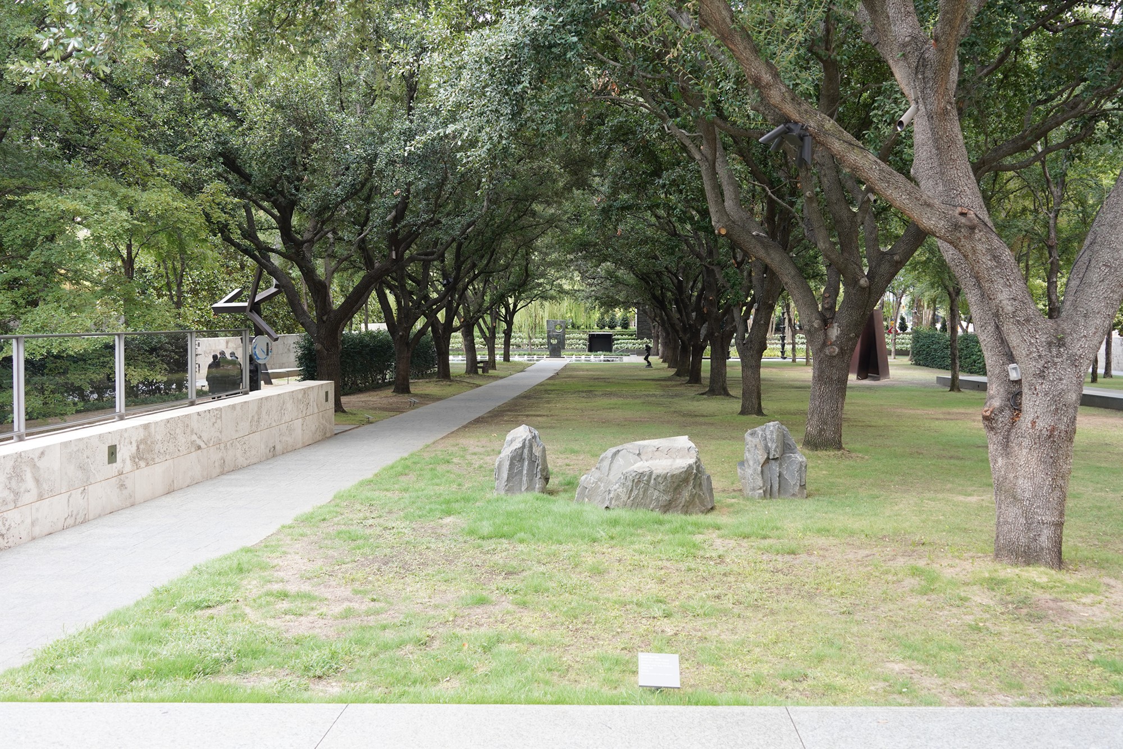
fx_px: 874
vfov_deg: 46.4
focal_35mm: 28
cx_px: 562
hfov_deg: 65.5
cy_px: 374
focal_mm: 28
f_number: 4.5
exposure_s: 1/100
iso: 400
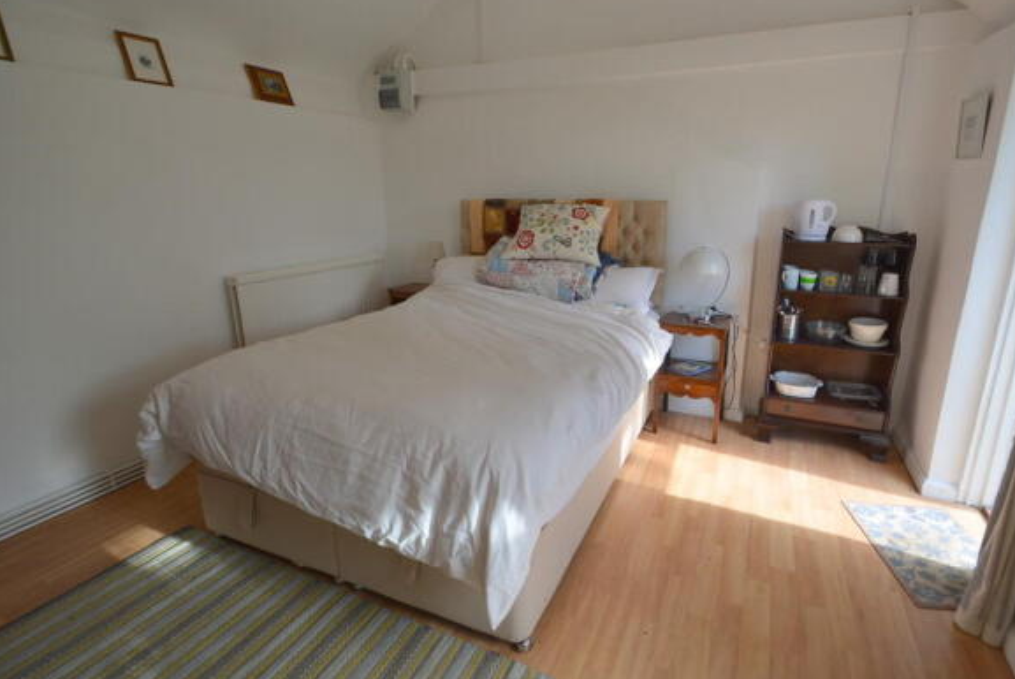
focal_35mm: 17
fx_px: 480
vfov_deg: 70.4
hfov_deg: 92.8
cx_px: 568
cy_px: 303
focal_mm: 10
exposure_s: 1/200
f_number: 7.1
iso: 200
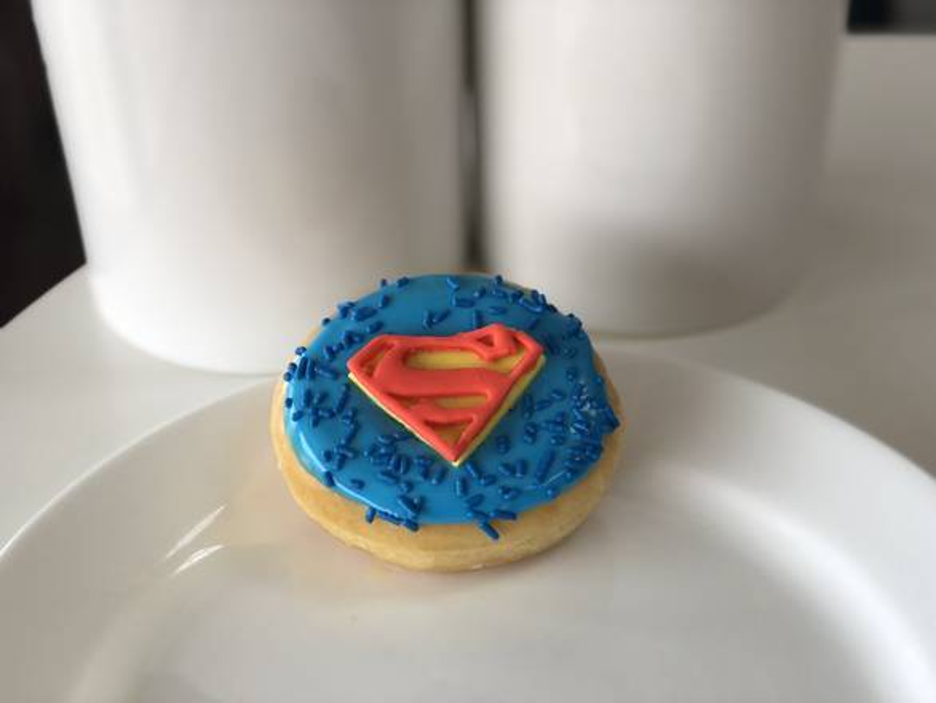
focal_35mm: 57
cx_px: 468
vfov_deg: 25.7
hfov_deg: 33.8
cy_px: 352
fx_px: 1542
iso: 25
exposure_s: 1/40
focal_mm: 6.6
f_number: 2.8
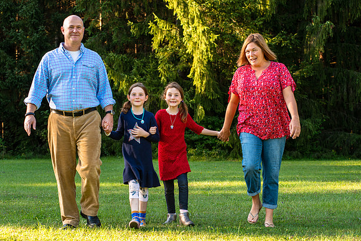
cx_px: 183
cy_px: 122
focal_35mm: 81
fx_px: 816
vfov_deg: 16.8
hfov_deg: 25.0
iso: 200
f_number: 5.6
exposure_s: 1/125
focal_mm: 80
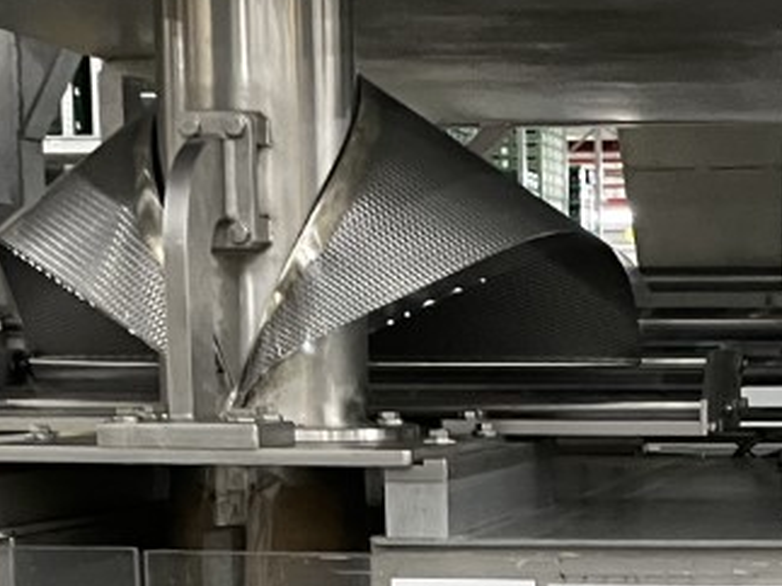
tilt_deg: -14.4
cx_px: 598
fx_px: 2620
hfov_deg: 16.9
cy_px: 925
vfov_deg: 12.1
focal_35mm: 116
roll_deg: -1.8
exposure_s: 1/60
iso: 320
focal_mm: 4.2
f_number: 1.6
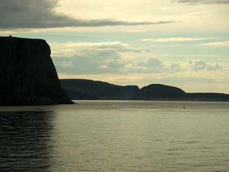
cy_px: 86
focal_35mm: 88
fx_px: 582
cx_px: 114
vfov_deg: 16.8
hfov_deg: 22.2
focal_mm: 14.6
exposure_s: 1/1250
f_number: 7
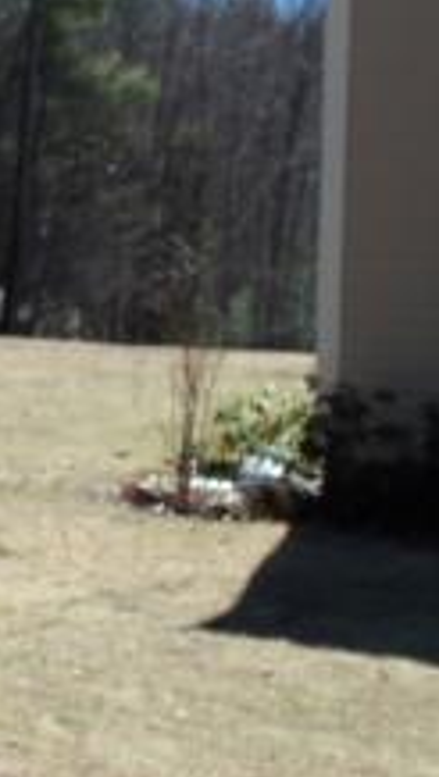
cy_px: 310
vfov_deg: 25.2
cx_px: -460
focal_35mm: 84
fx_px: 1734
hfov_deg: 12.5
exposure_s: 1/125
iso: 80
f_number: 8.6
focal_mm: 5.2
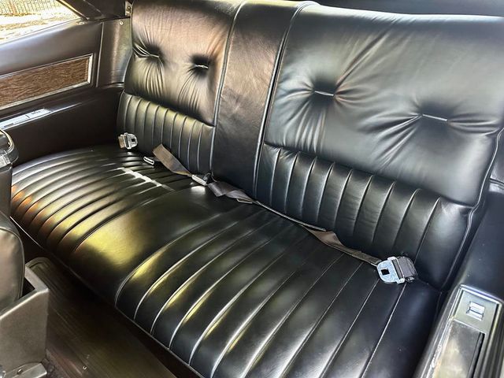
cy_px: 189
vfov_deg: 56.8
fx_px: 349
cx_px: 252
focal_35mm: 24
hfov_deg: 71.6
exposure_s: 1/40
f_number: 1.78
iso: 1000
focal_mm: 6.86
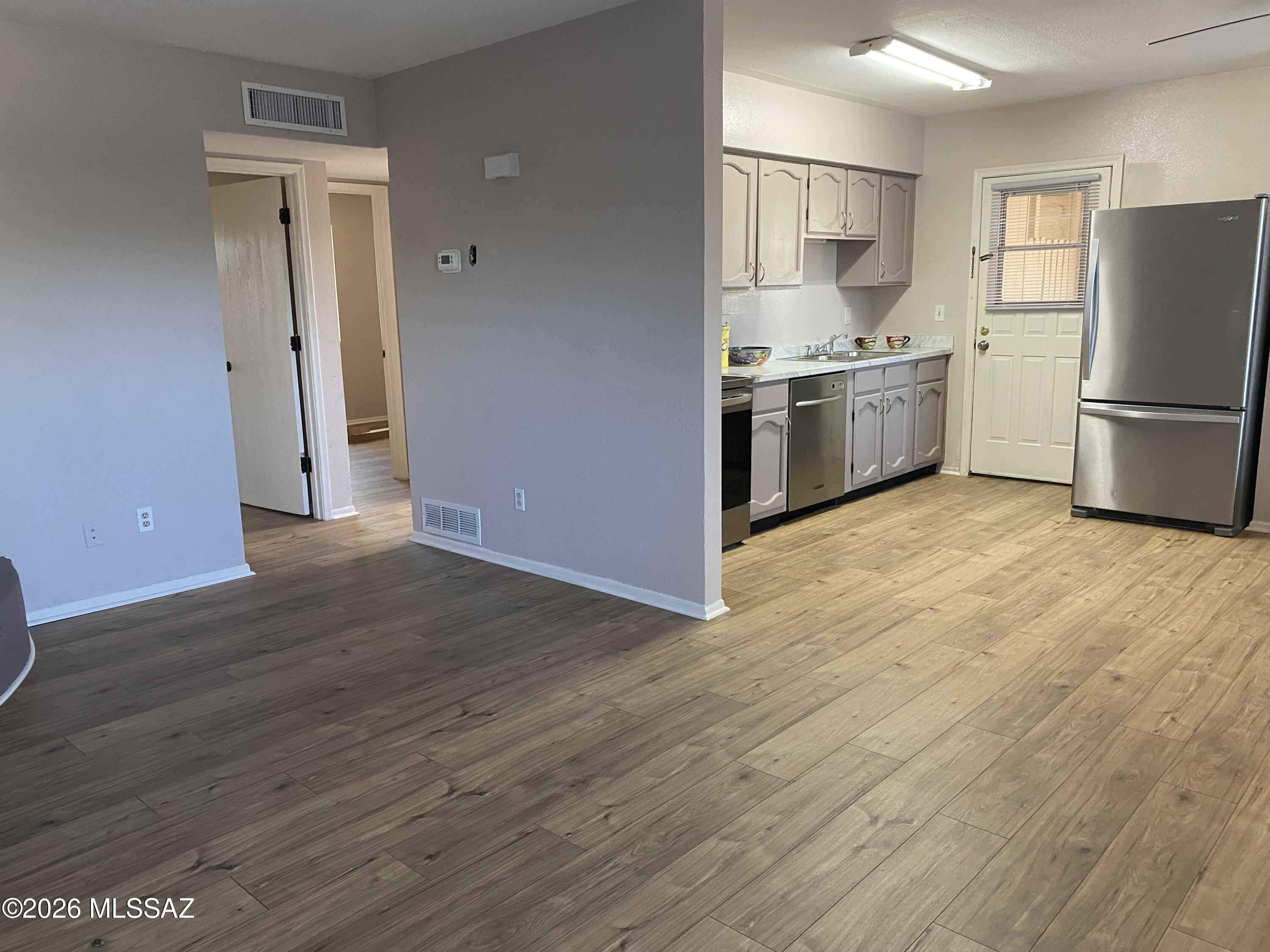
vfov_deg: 53.1
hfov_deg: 67.3
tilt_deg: -10.7
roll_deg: +1.0
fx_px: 954
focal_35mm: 26
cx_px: 635
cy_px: 476
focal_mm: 4.25
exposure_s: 1/60
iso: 200
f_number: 1.8
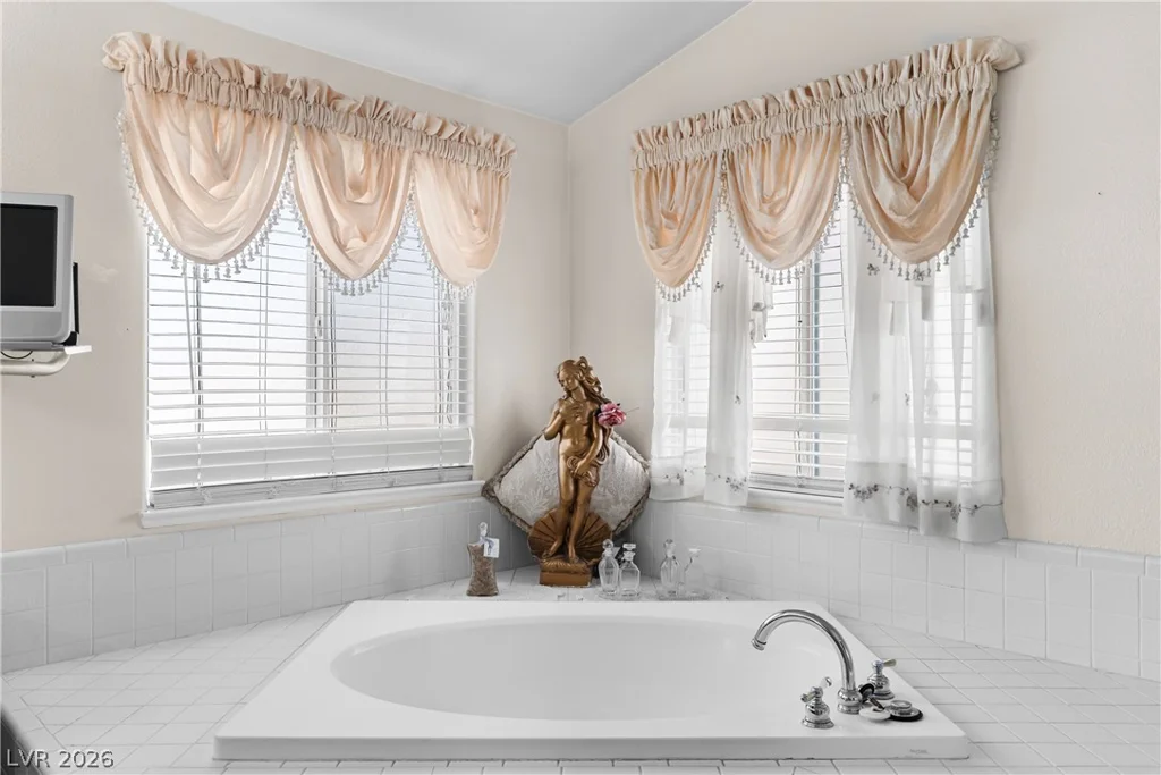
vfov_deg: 51.3
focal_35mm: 25
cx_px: 580
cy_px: 388
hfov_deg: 71.5
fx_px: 806
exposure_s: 1/60
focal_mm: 25
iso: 500
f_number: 8
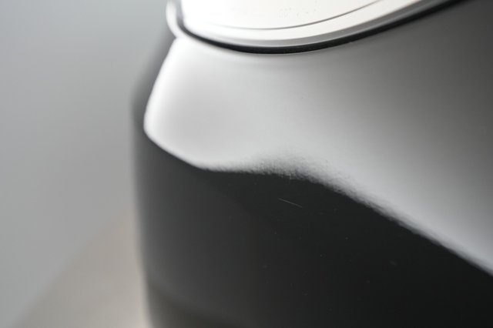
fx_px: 383
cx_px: 246
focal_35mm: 28
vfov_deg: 46.4
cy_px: 164
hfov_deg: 65.5
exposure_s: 1/80
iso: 2500
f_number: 4
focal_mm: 28
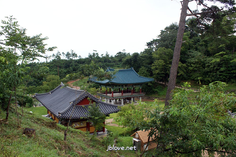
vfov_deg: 47.9
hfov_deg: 67.4
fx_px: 177
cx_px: 118
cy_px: 78
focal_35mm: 27
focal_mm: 18
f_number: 5.6
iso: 200
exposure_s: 1/320
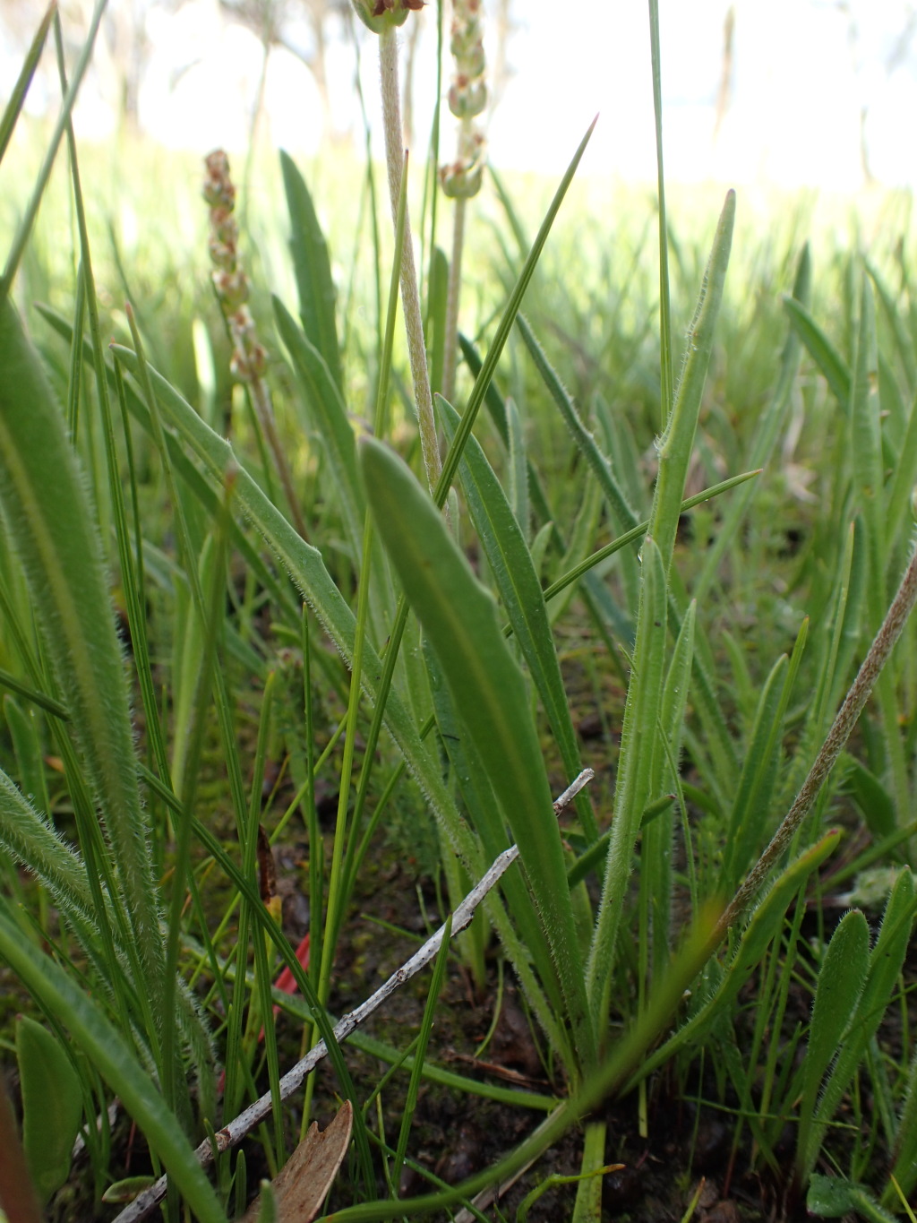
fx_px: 1059
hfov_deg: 46.8
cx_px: 458
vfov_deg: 60.0
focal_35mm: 30
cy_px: 612
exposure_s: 1/200
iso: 100
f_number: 3.2
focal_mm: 5.5
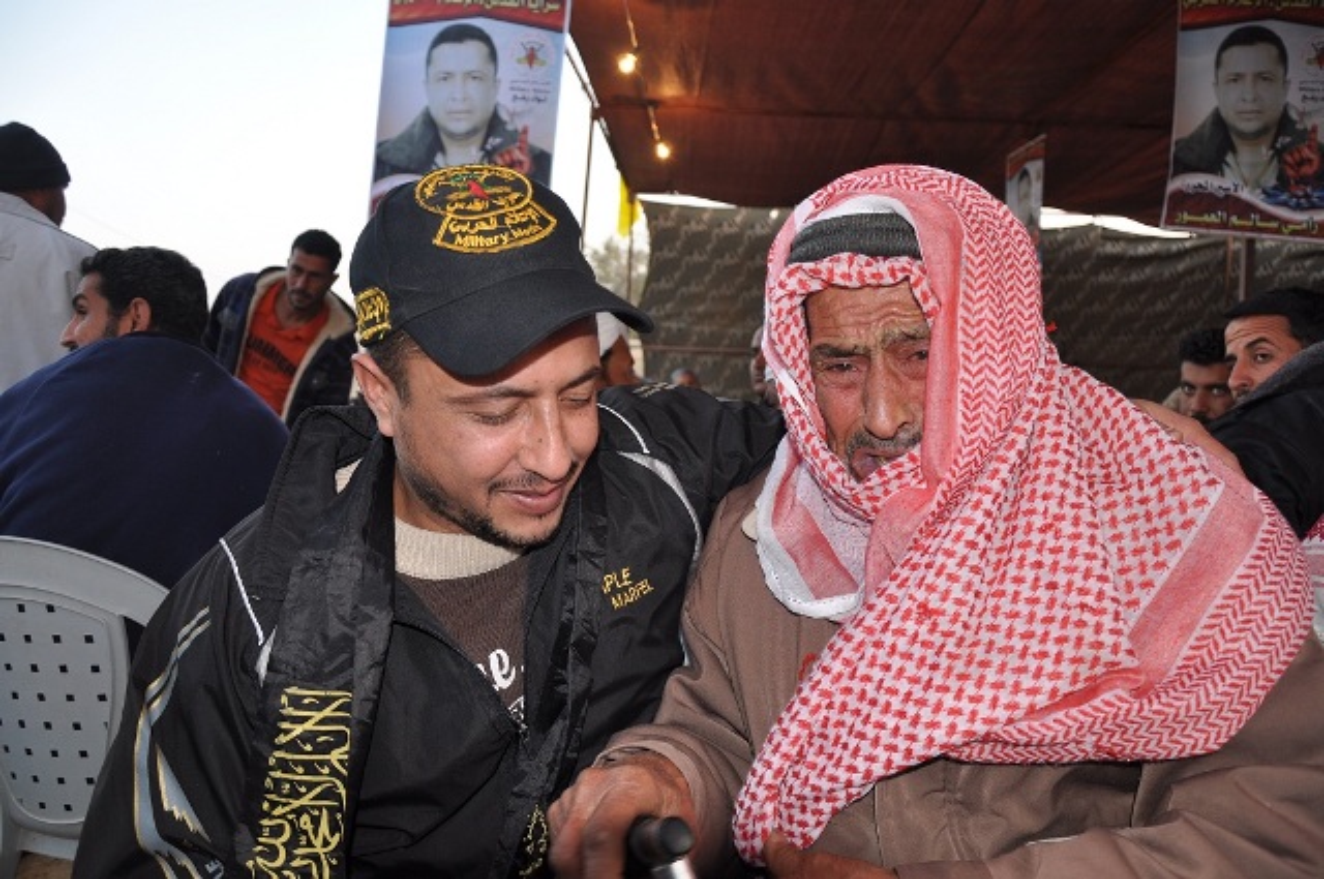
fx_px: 992
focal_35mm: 27
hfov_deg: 67.4
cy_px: 440
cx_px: 662
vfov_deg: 47.8
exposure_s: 1/60
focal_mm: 18
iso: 200
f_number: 3.5
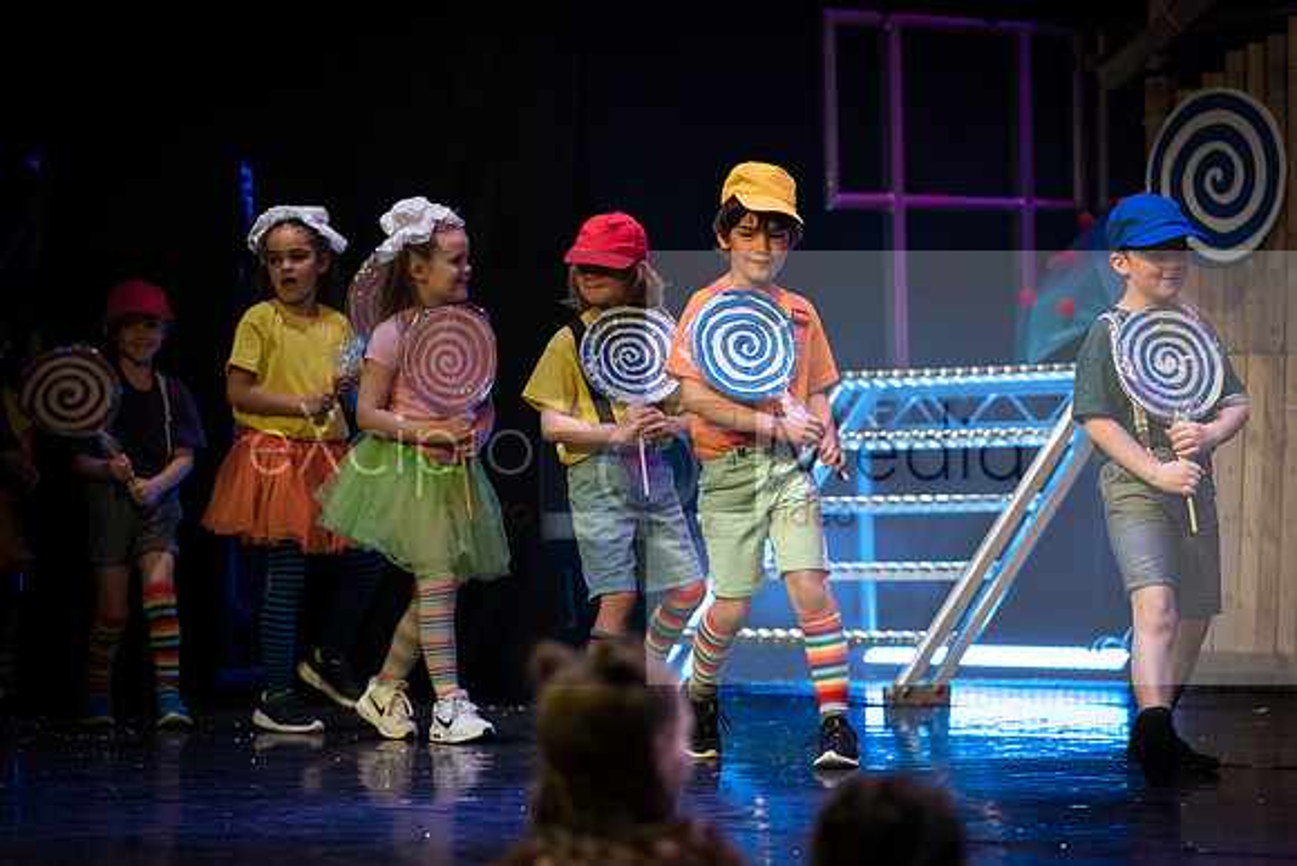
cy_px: 373
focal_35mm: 145
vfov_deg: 9.4
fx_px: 5240
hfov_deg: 14.1
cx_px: 700
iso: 800
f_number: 2.8
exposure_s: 1/80
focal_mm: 126
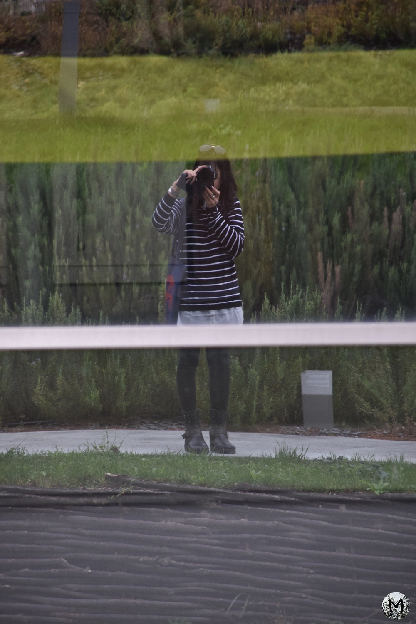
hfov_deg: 5.0
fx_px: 4810
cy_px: 312
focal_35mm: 278
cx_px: 208
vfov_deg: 7.4
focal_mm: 185
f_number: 6.3
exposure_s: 1/125
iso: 1100
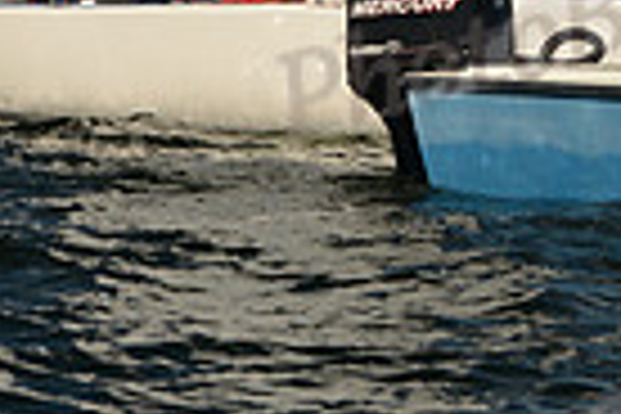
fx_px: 5071
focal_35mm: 294
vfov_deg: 4.6
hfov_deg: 6.8
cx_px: 1148
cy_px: -272
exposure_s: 1/800
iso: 250
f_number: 9
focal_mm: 70
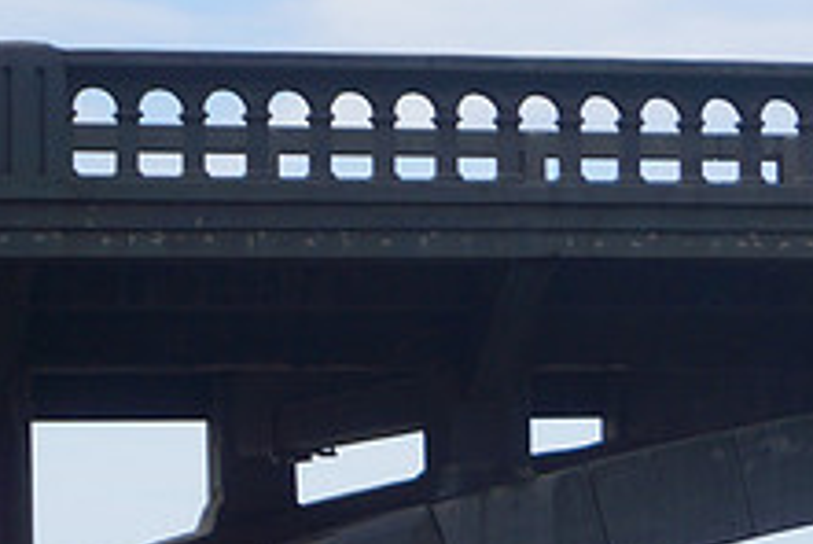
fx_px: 4891
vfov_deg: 6.3
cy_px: 575
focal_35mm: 216
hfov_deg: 9.4
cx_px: 997
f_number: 6.3
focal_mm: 55
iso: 100
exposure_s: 1/400
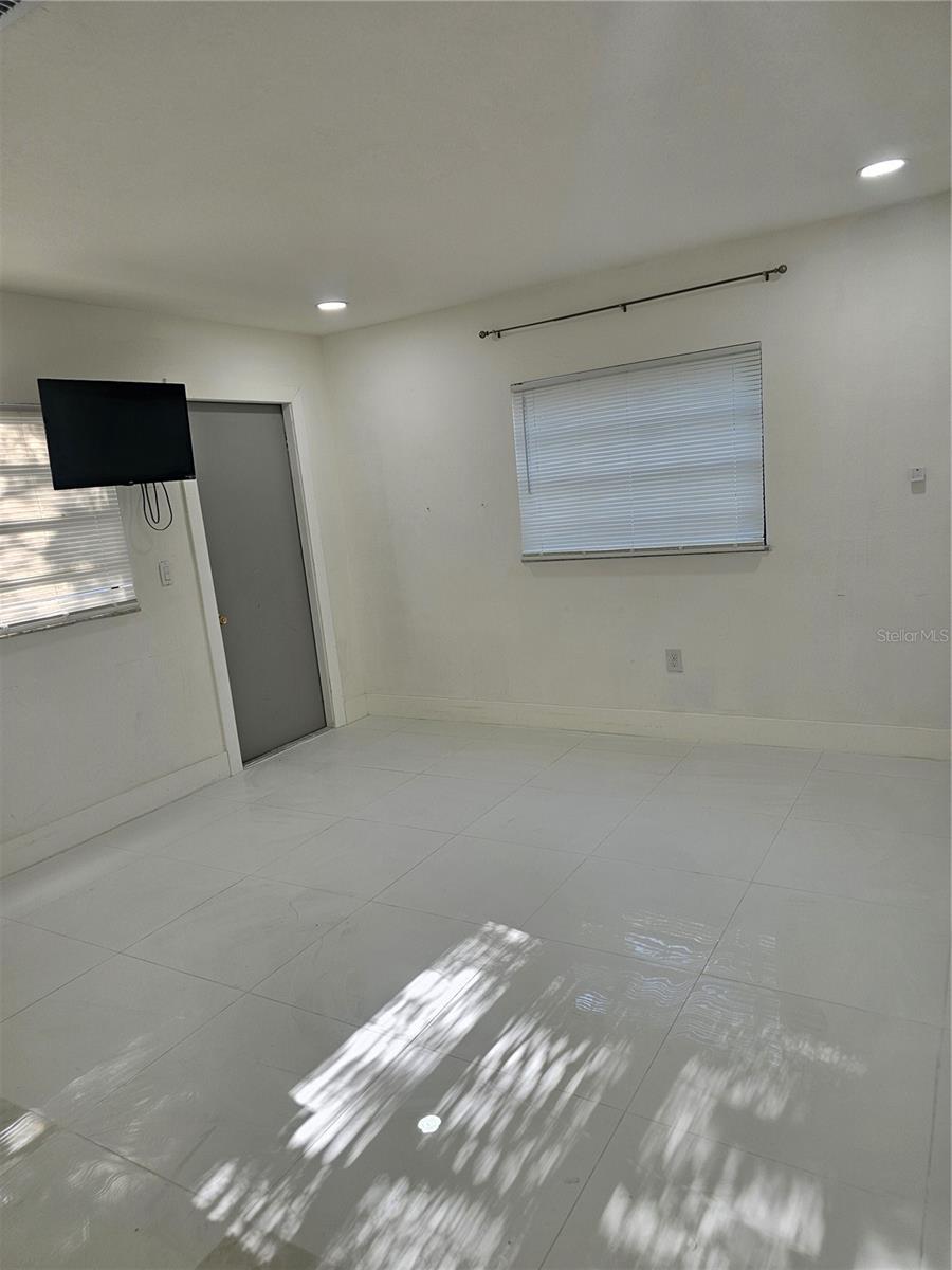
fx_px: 843
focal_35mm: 23
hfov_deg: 58.9
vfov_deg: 73.9
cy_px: 635
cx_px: 476
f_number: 1.7
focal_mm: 6.3
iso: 50
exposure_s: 1/120
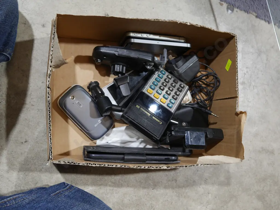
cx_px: 140
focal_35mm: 40
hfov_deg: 46.8
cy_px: 105
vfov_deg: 36.0
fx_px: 324
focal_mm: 20
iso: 500
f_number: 4.5
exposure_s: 1/60
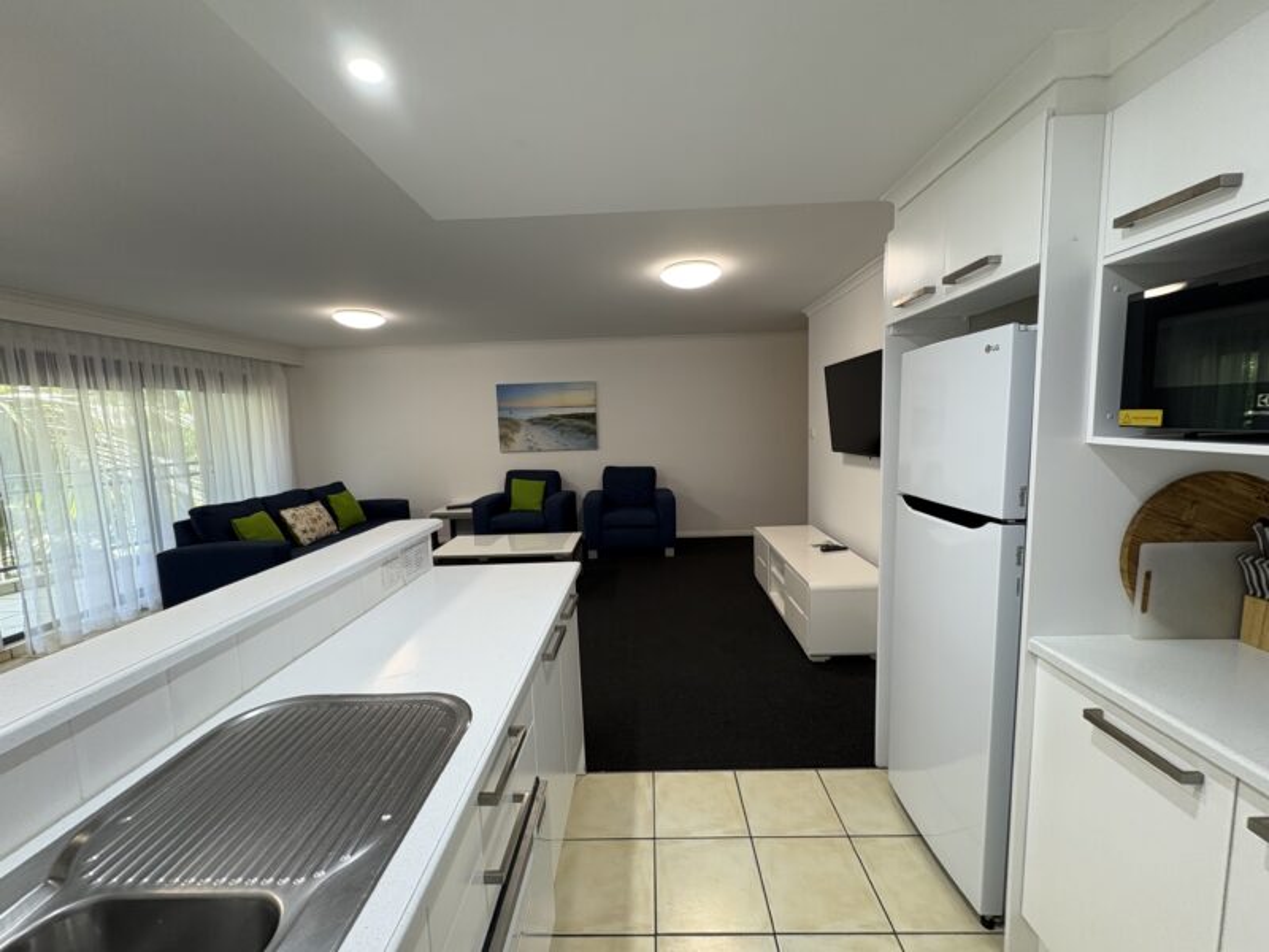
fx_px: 513
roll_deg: +2.9
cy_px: 476
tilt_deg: -5.8
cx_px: 634
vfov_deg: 85.7
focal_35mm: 14
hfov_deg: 102.1
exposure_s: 1/50
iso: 125
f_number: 2.2
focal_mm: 2.22
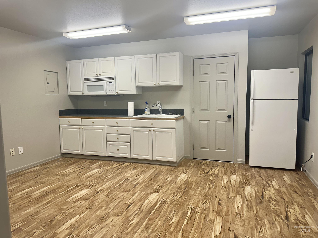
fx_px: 220
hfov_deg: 71.6
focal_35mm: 24
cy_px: 119
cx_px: 159
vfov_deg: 56.8
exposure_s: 1/60
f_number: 1.78
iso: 125
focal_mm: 6.86
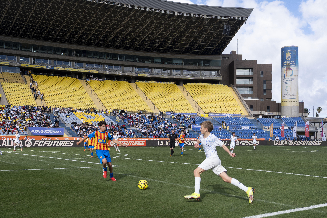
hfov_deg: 58.6
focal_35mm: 32
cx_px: 147
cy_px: 115
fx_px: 291
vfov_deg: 41.1
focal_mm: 29
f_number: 4
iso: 200
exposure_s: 1/2000
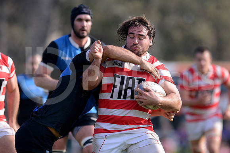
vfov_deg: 3.3
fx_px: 2684
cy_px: 76
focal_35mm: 420
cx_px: 115
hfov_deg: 4.9
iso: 560
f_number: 4
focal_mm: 420
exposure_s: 1/1600
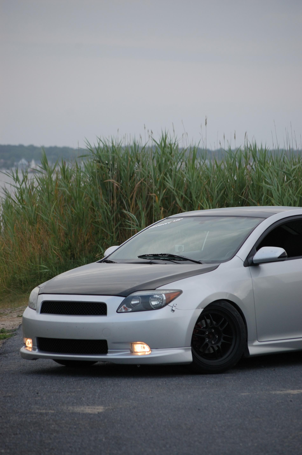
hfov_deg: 7.9
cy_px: 228
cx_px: 151
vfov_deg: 11.8
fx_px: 2193
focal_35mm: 174
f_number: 4.8
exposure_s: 1/320
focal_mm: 116
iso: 400
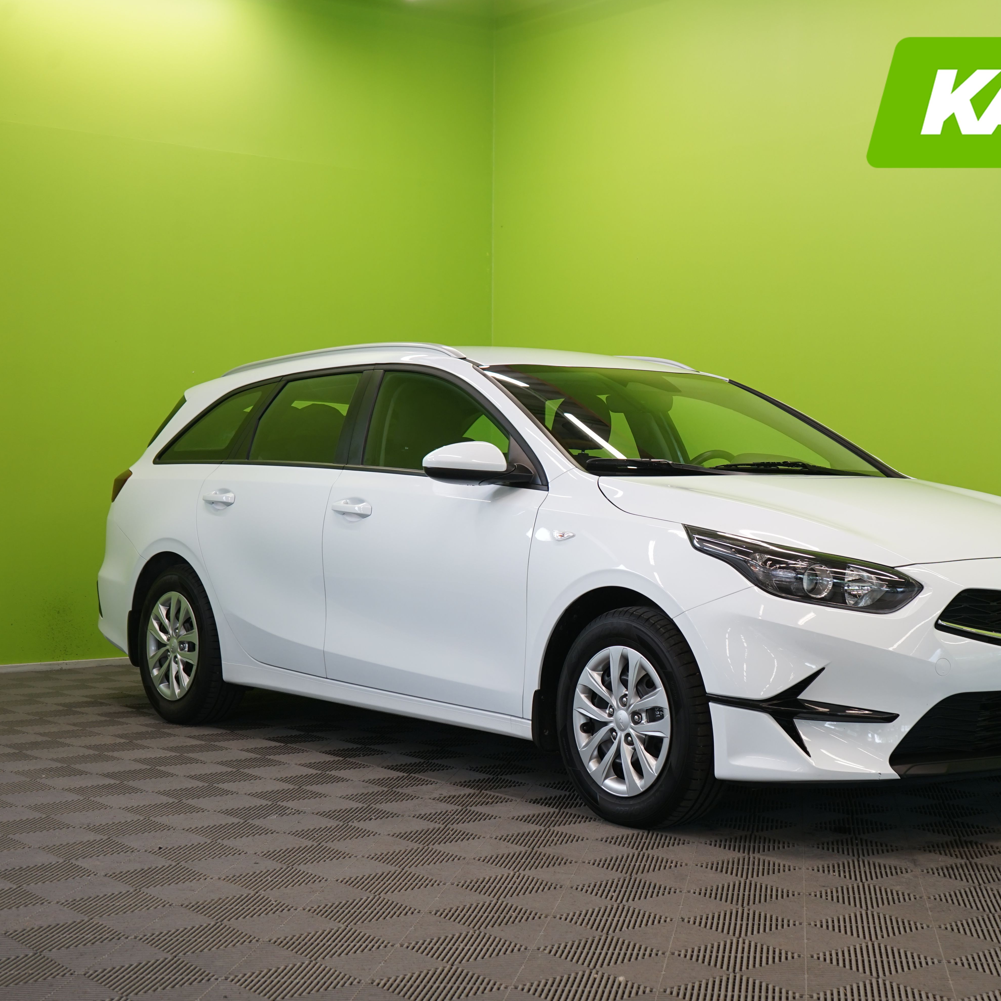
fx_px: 1734
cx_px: 675
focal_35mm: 53
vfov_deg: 32.2
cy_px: 496
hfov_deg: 31.9
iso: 400
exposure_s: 1/40
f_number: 5.6
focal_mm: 41
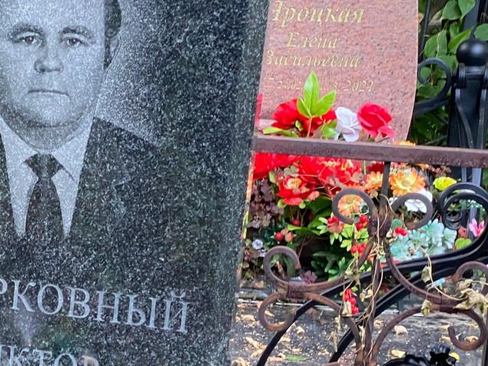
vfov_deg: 12.5
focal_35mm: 118
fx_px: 1663
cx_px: -50
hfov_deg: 16.2
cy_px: 331
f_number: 2
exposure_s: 1/121
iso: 160
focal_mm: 6
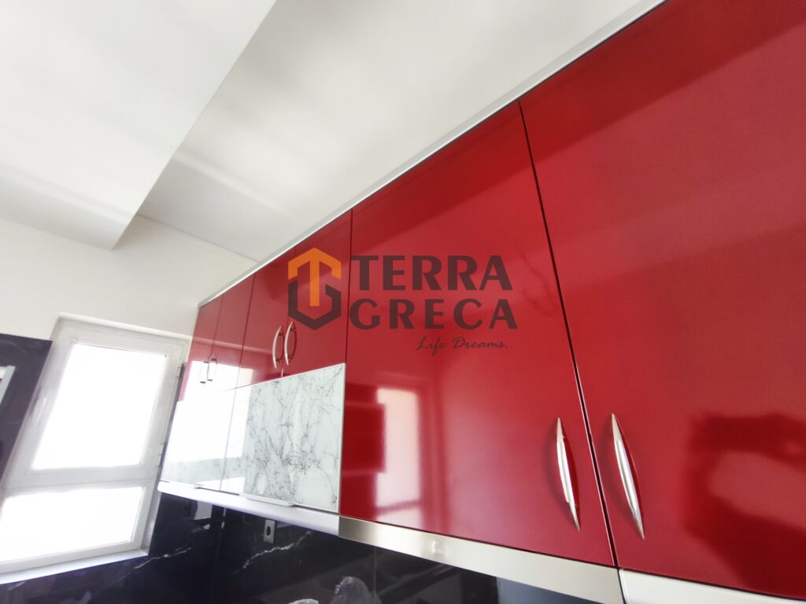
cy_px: 302
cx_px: 403
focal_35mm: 15
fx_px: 349
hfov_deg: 98.2
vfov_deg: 81.7
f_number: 2.2
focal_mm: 1.91
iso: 200
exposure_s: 1/33.3
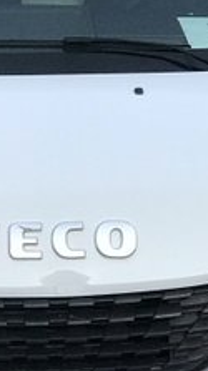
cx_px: -20
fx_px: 2192
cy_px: 121
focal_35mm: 223
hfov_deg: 5.4
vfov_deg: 9.7
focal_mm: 6.6
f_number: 2.8
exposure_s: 1/50
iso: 50
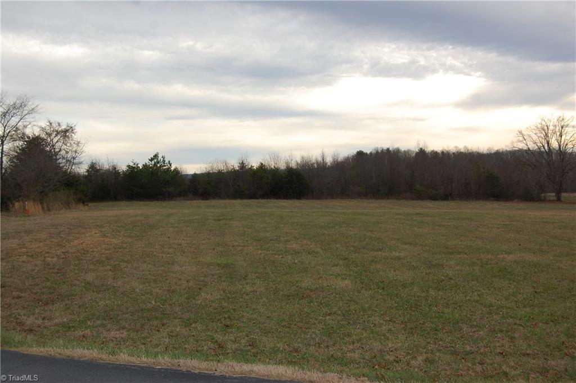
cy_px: 192
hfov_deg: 49.6
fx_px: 623
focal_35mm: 39
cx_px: 288
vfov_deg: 34.1
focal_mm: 26
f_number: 5.6
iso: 320
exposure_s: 1/500
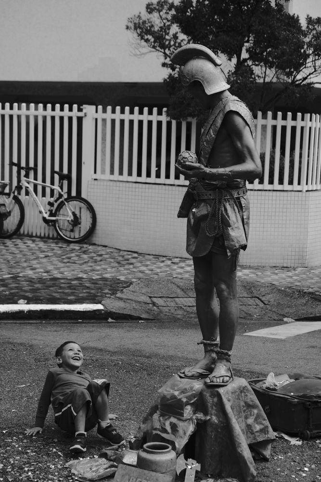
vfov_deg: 27.7
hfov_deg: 18.7
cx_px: 160
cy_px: 241
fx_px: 976
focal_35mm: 73
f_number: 4
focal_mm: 48.4
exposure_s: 1/250
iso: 640
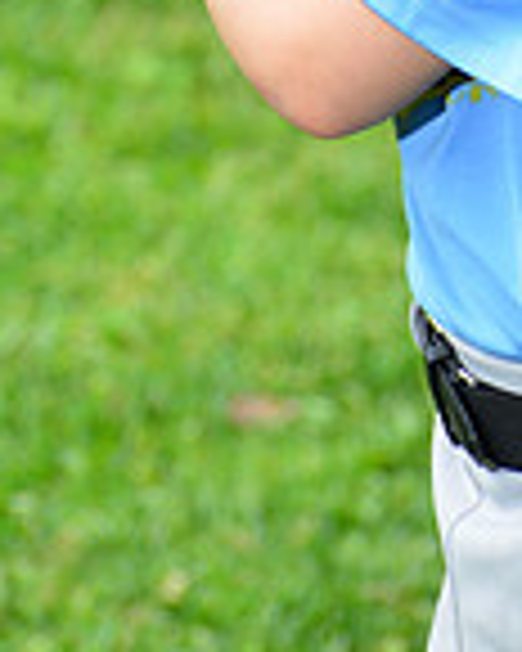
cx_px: 502
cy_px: -598
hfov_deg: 2.4
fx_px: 12321
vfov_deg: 3.0
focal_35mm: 638
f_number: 10
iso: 250
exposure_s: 1/200
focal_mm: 170
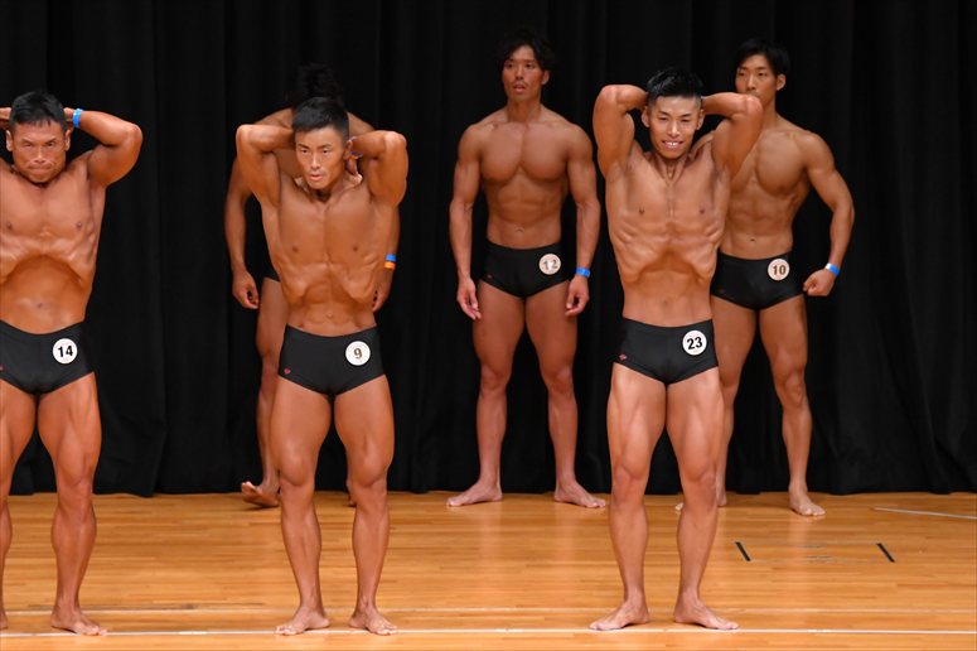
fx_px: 7324
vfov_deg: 5.1
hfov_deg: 7.6
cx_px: 488
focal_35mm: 270
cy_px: 326
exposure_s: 1/400
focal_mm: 180
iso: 4000
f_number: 5.6
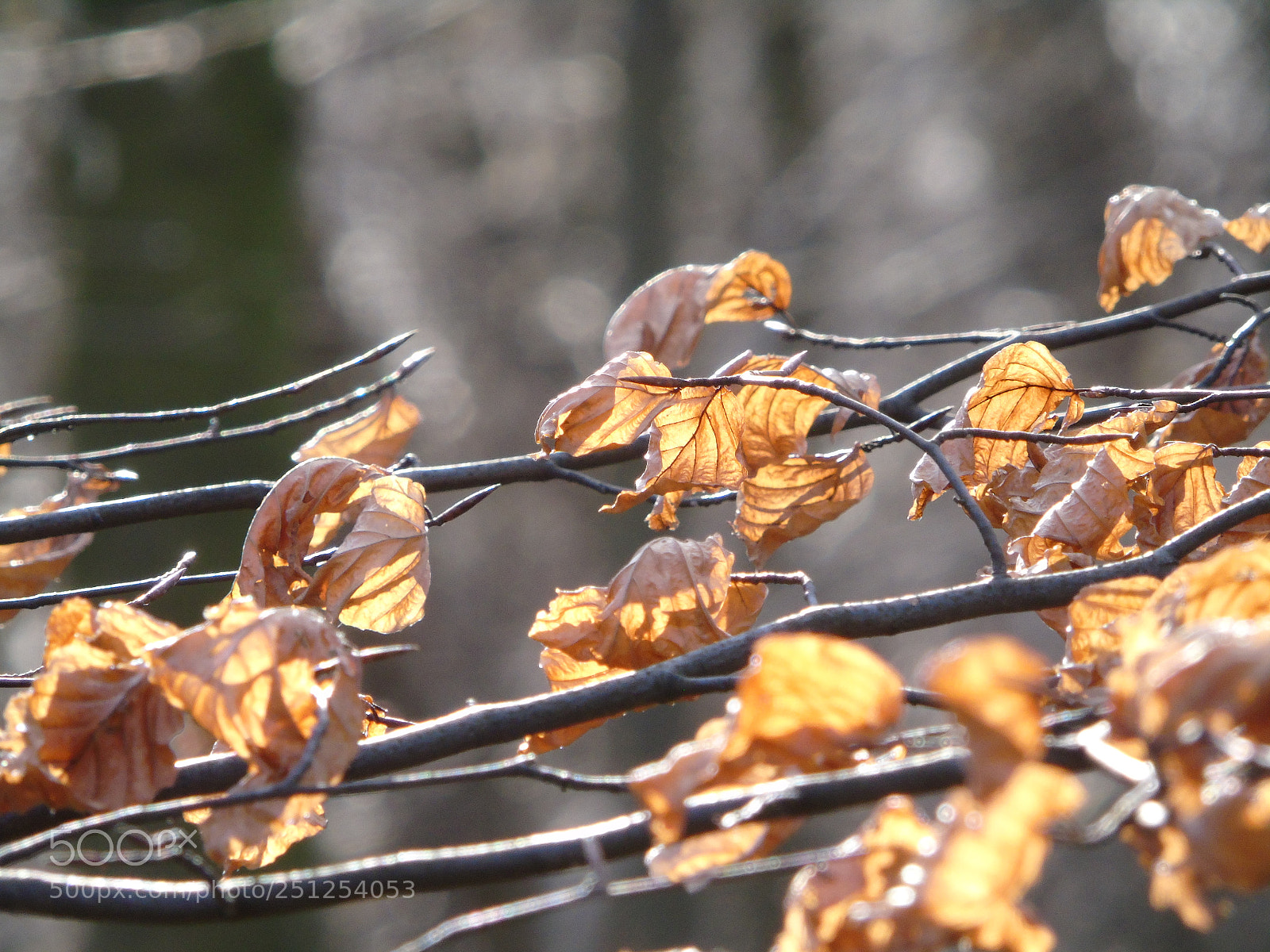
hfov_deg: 3.1
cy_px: 476
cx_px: 635
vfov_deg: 2.4
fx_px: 23114
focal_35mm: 630
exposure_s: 1/125
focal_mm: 112
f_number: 6
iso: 250
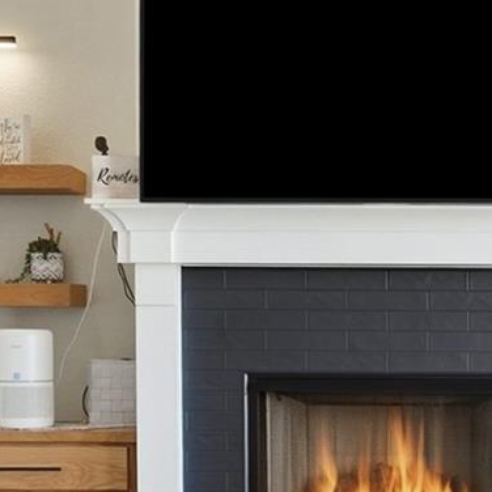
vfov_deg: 23.3
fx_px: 1190
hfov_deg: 23.0
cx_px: 404
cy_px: 319
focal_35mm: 74
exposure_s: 1/100
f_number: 9
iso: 160
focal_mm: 16
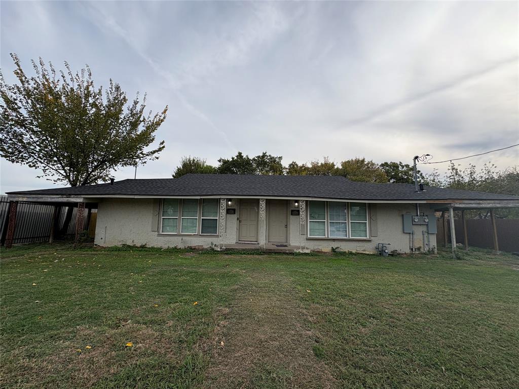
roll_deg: -1.2
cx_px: 260
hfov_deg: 102.1
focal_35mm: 14
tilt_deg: +7.2
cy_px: 194
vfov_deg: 85.7
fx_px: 210
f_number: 2.2
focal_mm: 2.22
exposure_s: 1/1672
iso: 50
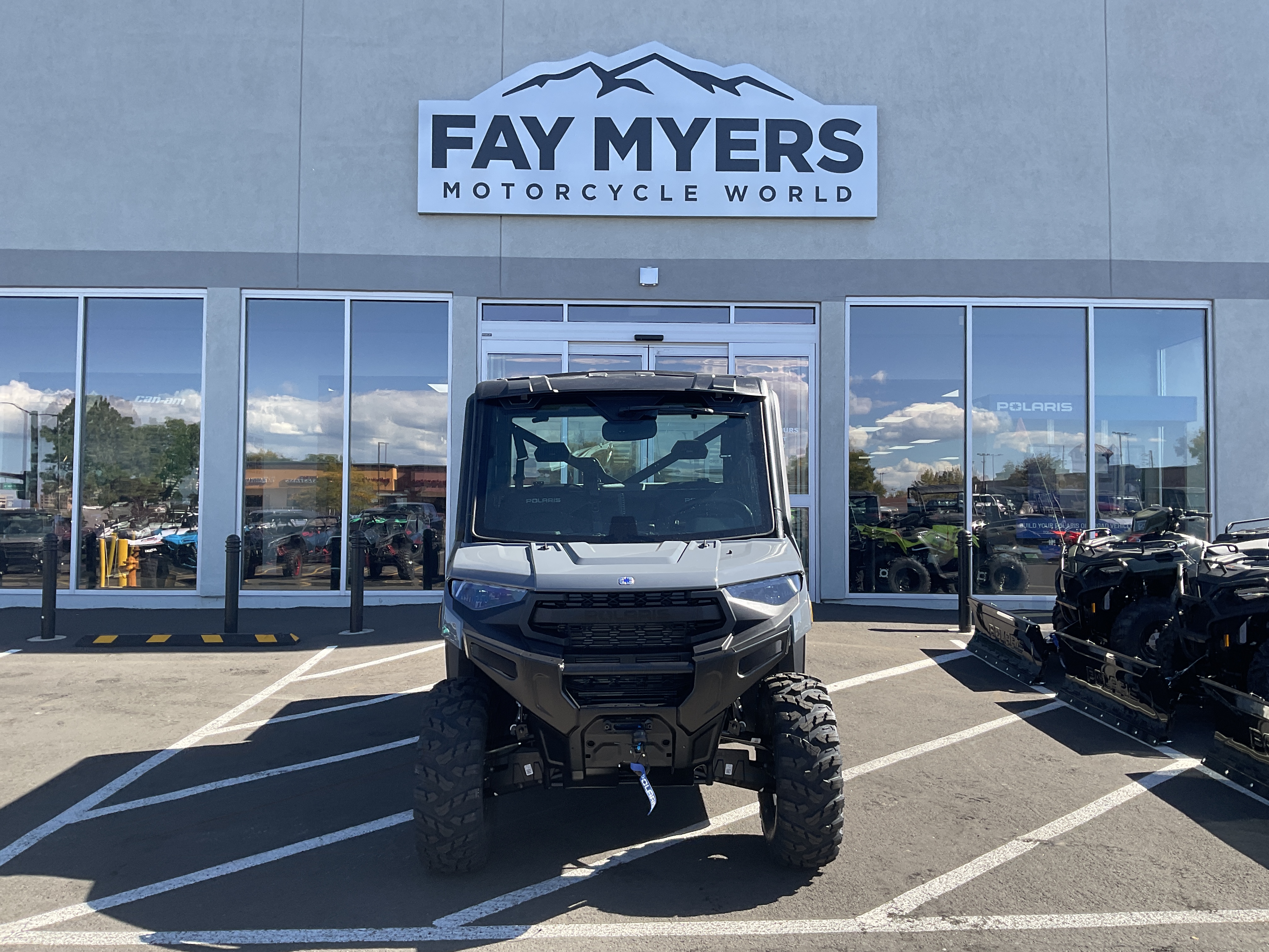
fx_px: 1063
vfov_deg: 48.2
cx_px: 634
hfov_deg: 61.7
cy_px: 476
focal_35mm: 29
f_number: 1.8
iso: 16
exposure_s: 1/486
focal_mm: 3
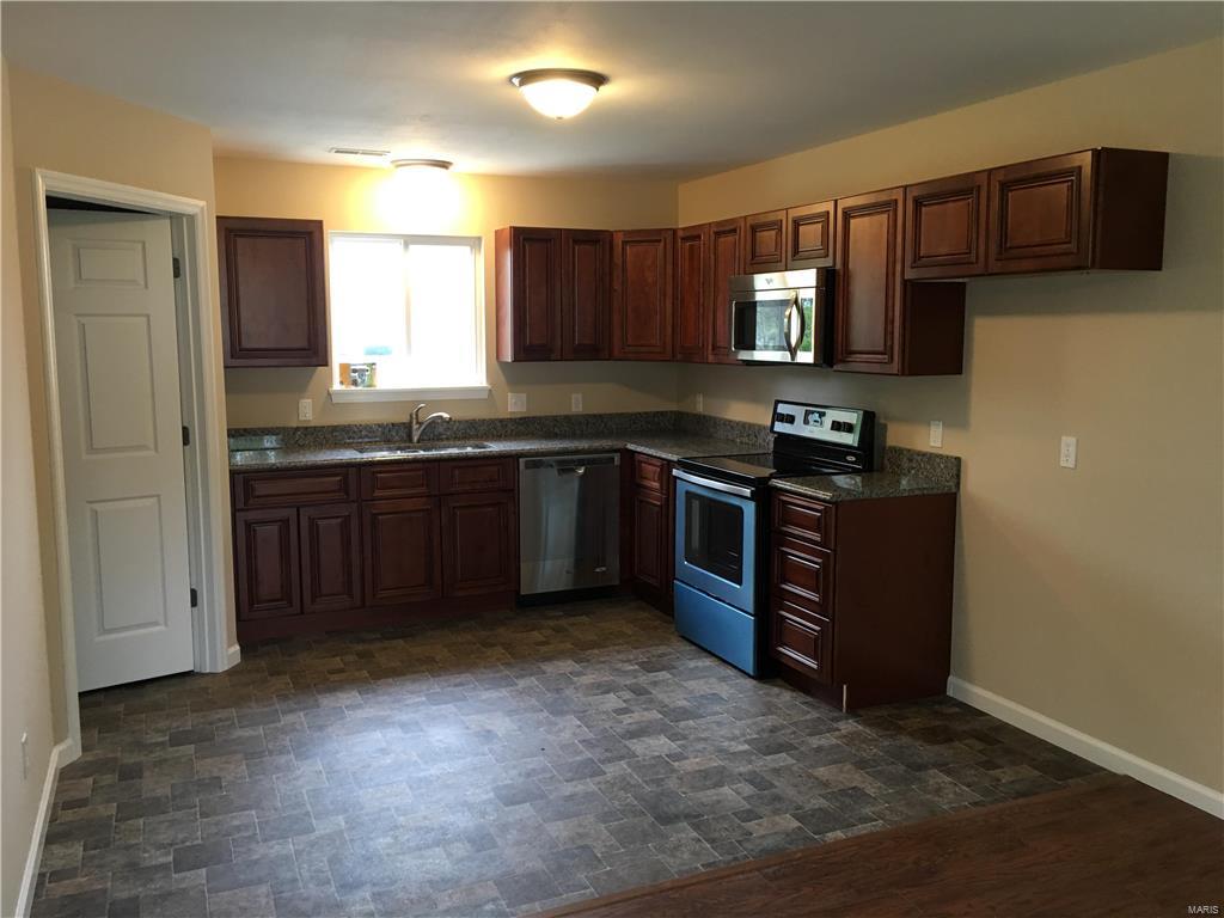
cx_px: 612
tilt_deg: -5.9
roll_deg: -0.1
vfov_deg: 48.2
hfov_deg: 61.7
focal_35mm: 29
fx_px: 1025
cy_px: 459
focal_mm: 4.15
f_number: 2.2
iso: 40
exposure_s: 1/15
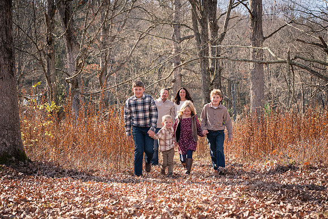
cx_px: 181
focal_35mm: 94
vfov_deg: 14.6
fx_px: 854
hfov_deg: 21.7
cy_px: 121
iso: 250
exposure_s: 1/250
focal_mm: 85
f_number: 6.3
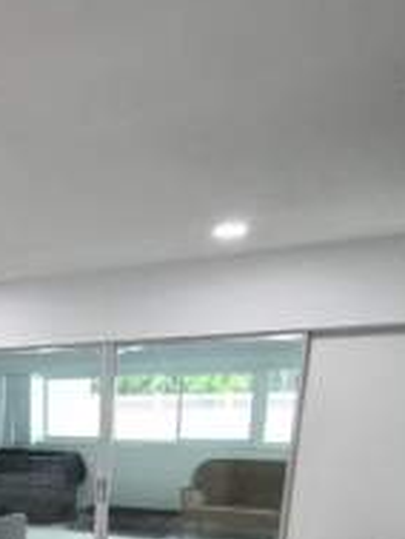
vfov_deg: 35.9
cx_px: -63
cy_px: 605
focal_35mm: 44
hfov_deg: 29.1
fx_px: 686
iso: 200
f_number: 2.2
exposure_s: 1/60
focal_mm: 1.7
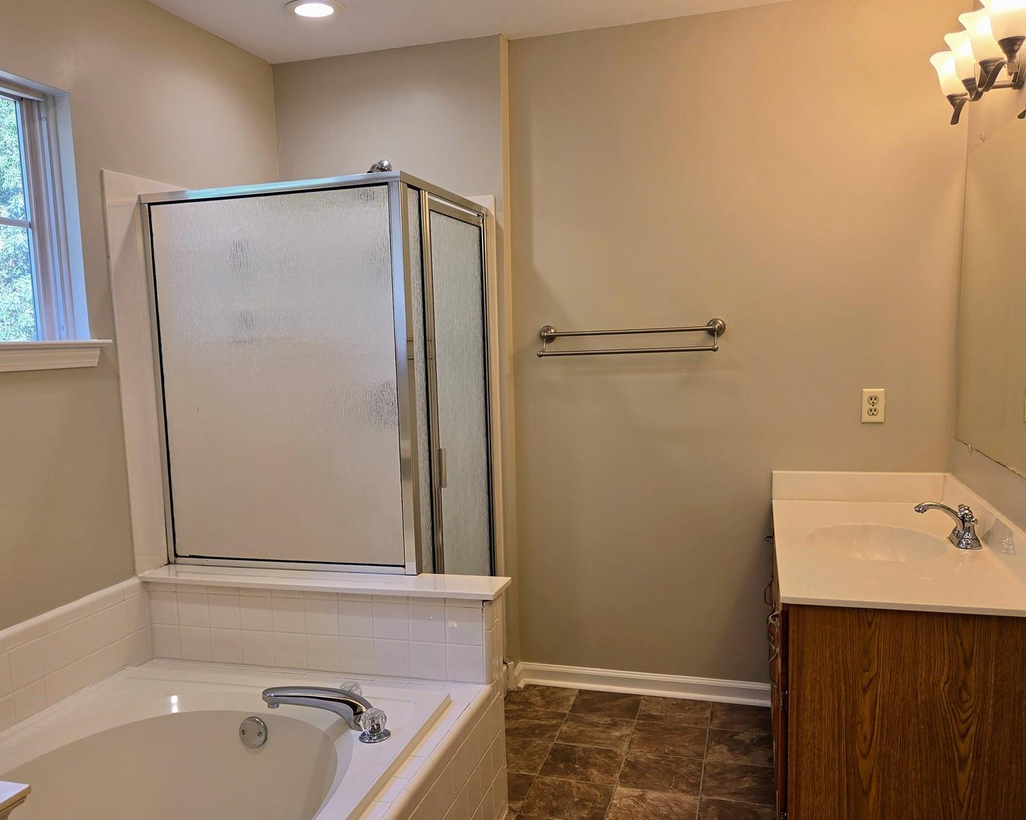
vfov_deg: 48.3
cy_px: 469
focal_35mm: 30
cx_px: 462
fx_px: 911
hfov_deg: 58.7
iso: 32
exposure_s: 1/120
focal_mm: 5.4
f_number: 1.8
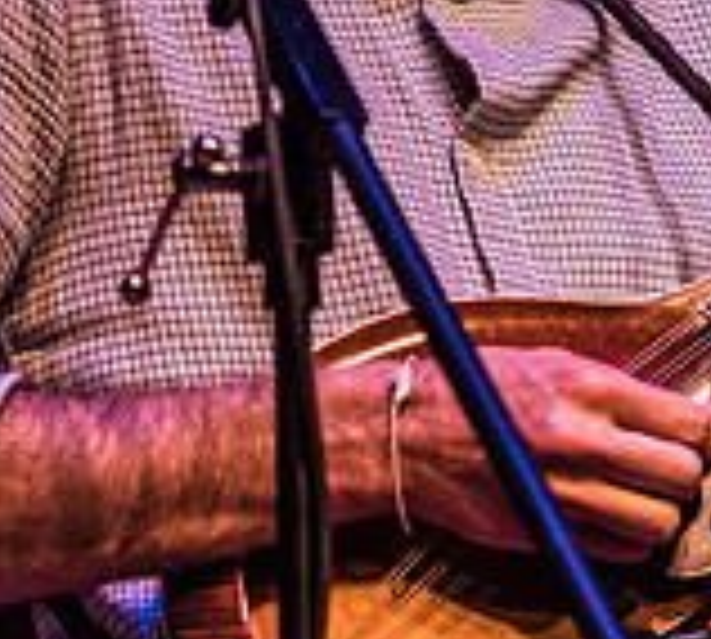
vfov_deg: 2.4
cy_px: 68
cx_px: 535
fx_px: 15111
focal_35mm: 684
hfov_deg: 2.7
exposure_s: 1/400
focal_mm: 97
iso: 640
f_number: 2.8
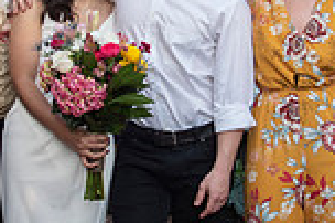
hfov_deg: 20.6
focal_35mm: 99
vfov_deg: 13.8
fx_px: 920
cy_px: 103
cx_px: 161
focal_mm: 24
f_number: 4
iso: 100
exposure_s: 1/200
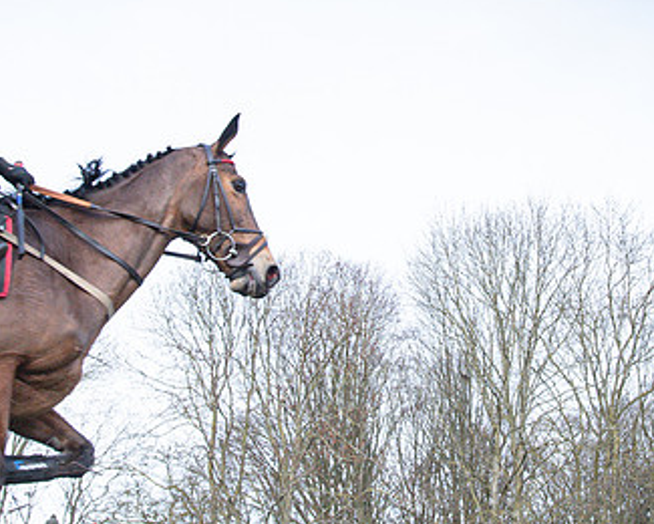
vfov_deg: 27.5
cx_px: 422
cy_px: 196
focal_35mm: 55
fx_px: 1065
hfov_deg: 33.9
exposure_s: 1/1000
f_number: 8
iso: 2000
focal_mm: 19
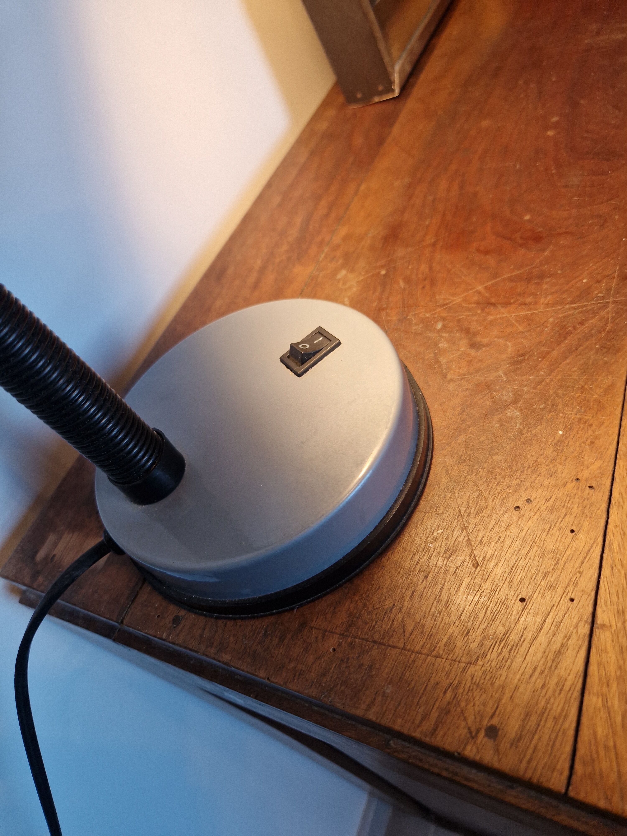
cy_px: 418
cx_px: 314
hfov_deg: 58.9
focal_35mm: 23
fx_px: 555
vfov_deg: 73.9
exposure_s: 1/180
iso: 50
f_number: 1.8
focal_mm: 5.4
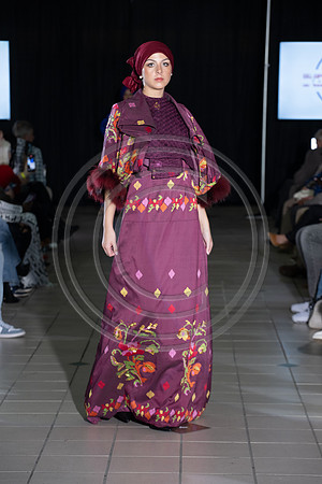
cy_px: 242
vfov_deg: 17.1
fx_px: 1610
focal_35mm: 120
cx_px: 161
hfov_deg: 11.4
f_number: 5.6
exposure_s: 1/160
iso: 1250
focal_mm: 120
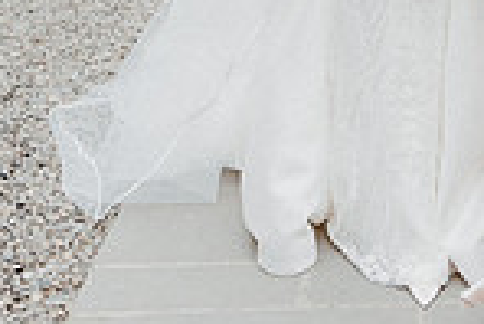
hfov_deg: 21.3
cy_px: -263
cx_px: 419
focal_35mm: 94
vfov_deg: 13.1
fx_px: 1265
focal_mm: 24
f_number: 3.5
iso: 125
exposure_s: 1/160
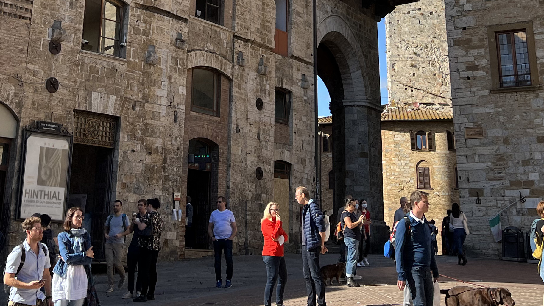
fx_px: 894
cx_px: 231
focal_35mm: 62
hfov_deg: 33.8
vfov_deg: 18.2
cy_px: -79
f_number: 1.5
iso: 50
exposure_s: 1/2353
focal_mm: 5.7
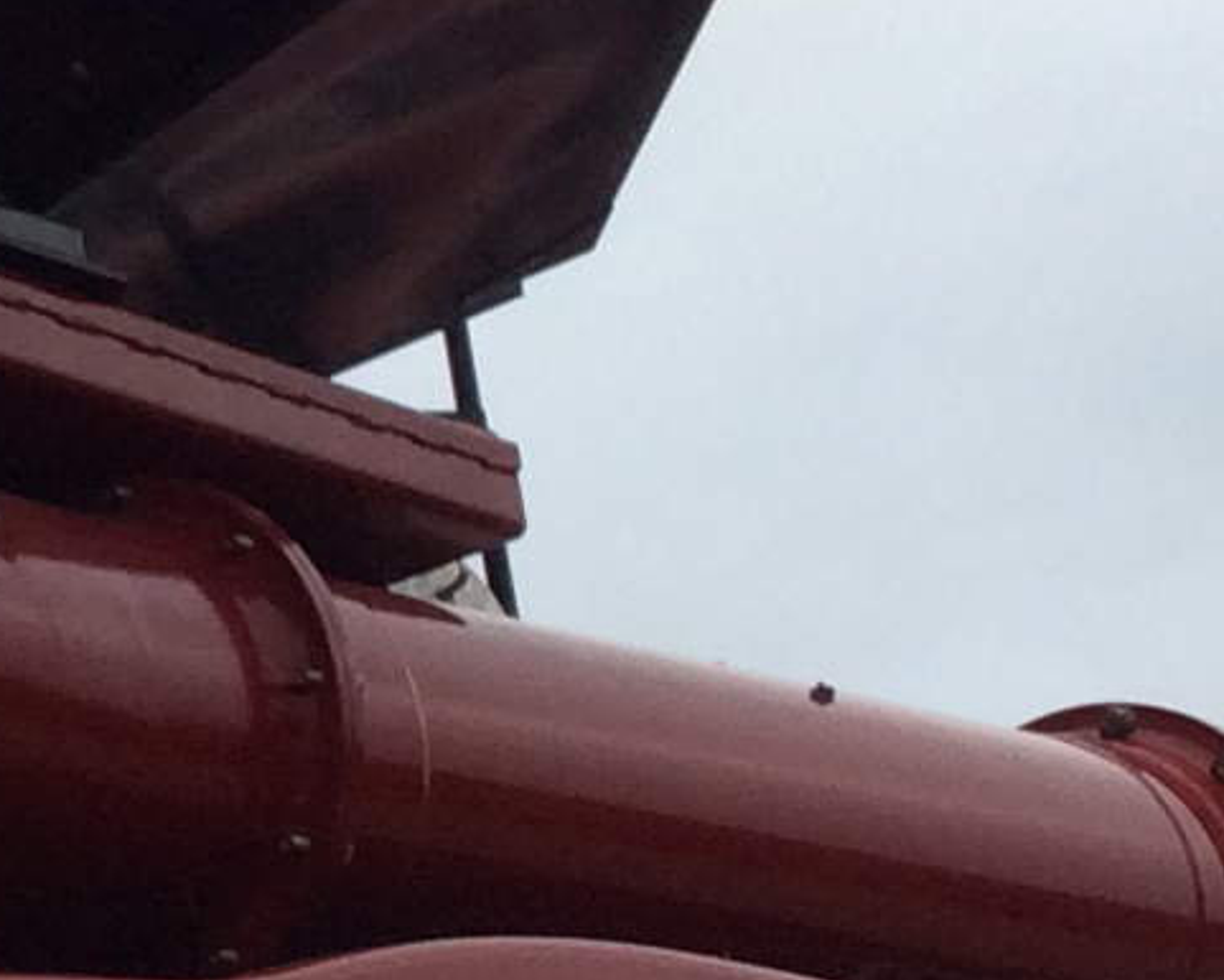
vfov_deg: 9.2
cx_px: -687
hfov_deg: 11.0
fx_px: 6087
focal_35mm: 168
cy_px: 377
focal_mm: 3.3
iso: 32
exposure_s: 1/1217
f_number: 2.4
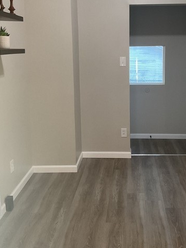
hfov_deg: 30.7
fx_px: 337
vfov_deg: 40.3
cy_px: 100
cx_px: 121
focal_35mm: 47
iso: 125
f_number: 1.8
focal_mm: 3
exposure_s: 1/60
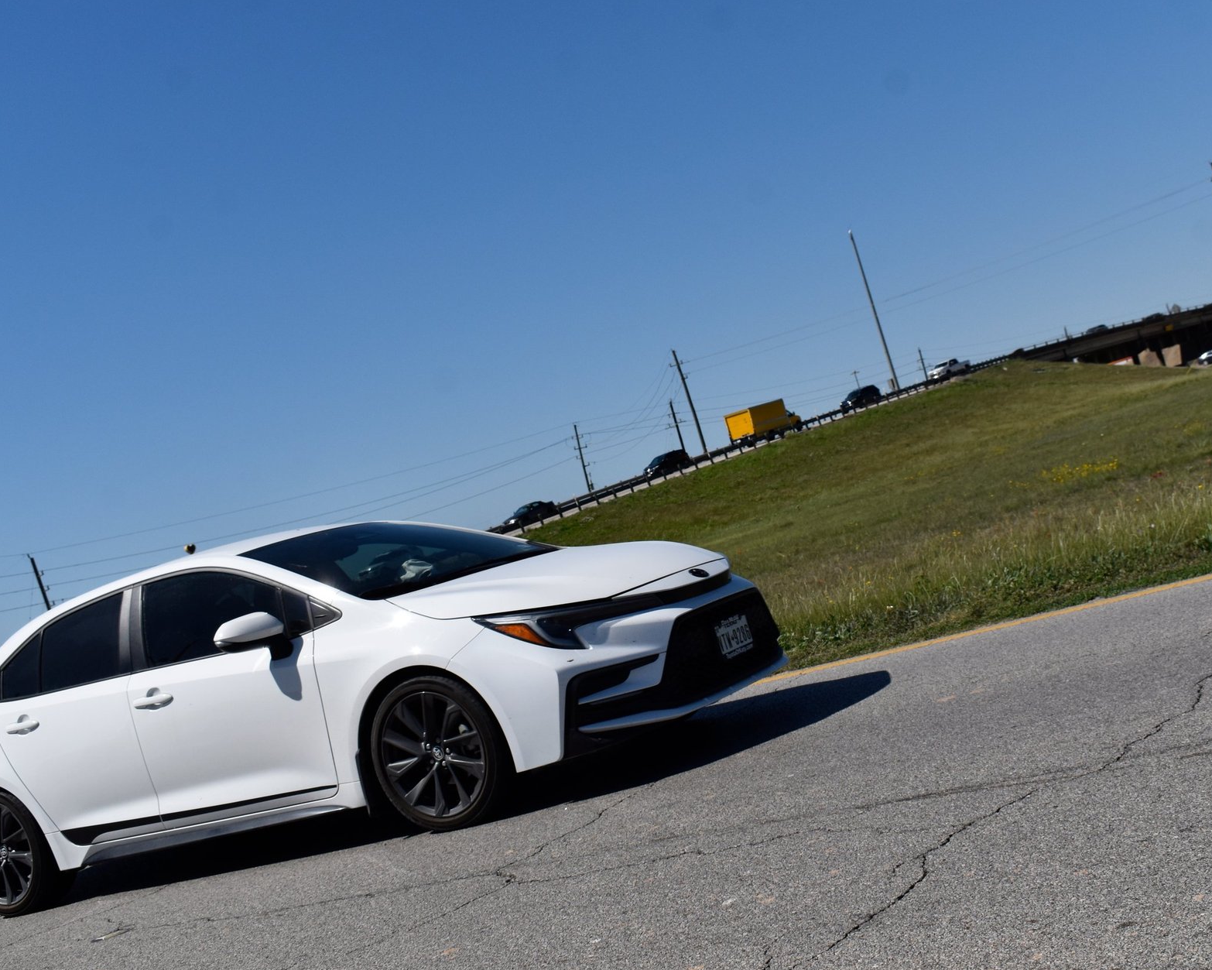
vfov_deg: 32.4
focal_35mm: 47
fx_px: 1671
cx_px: 679
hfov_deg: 39.8
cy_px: 492
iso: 320
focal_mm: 27
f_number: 8
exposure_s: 1/2000
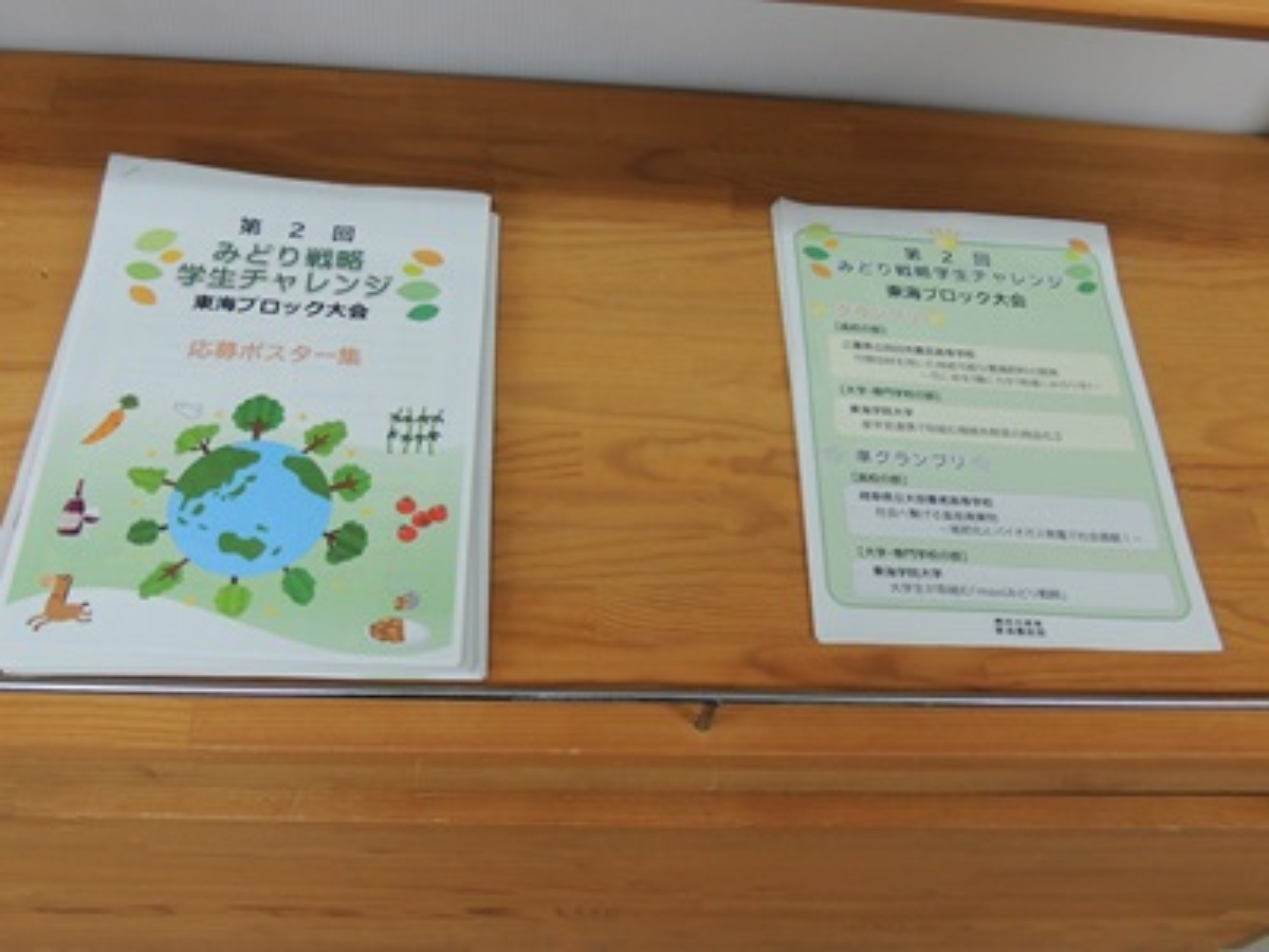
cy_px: 476
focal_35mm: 35
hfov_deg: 52.6
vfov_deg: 40.7
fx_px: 1283
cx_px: 634
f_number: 3.3
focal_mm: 6.2
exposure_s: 1/50
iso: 360
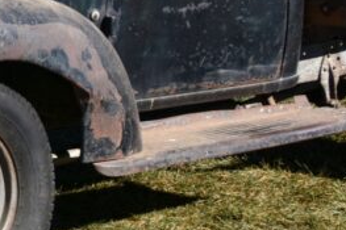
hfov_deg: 12.2
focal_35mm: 152
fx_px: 1460
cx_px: -320
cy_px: -115
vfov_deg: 8.8
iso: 180
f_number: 8
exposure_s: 1/500
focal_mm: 26
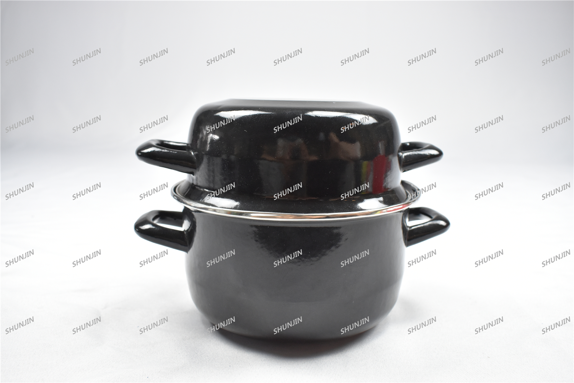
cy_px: 192
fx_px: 502
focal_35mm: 32
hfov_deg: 59.5
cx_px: 287
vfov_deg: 41.7
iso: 800
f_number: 5.6
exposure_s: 1/60
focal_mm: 21
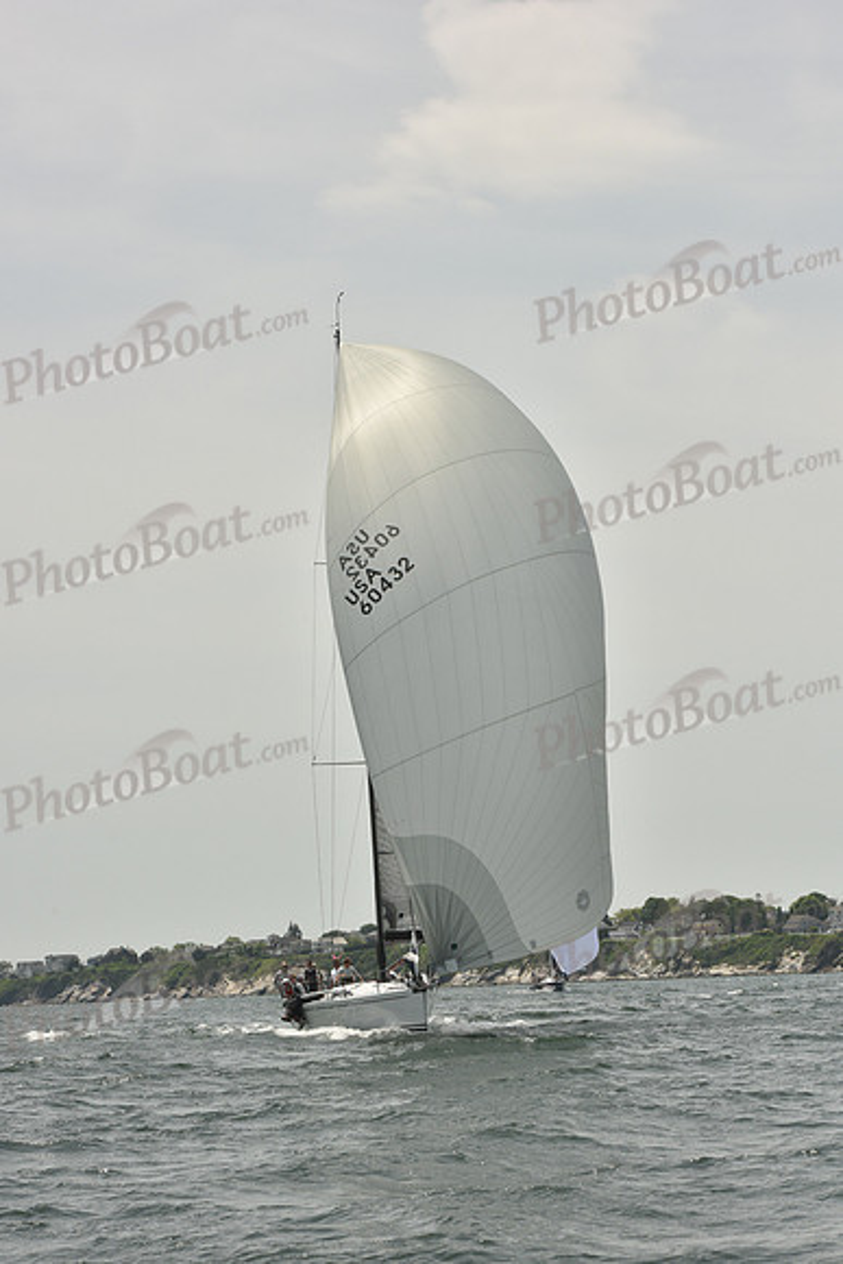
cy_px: 632
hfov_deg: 15.9
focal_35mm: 86
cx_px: 422
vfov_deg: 23.6
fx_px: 3019
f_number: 11
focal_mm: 86
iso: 400
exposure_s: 1/1250
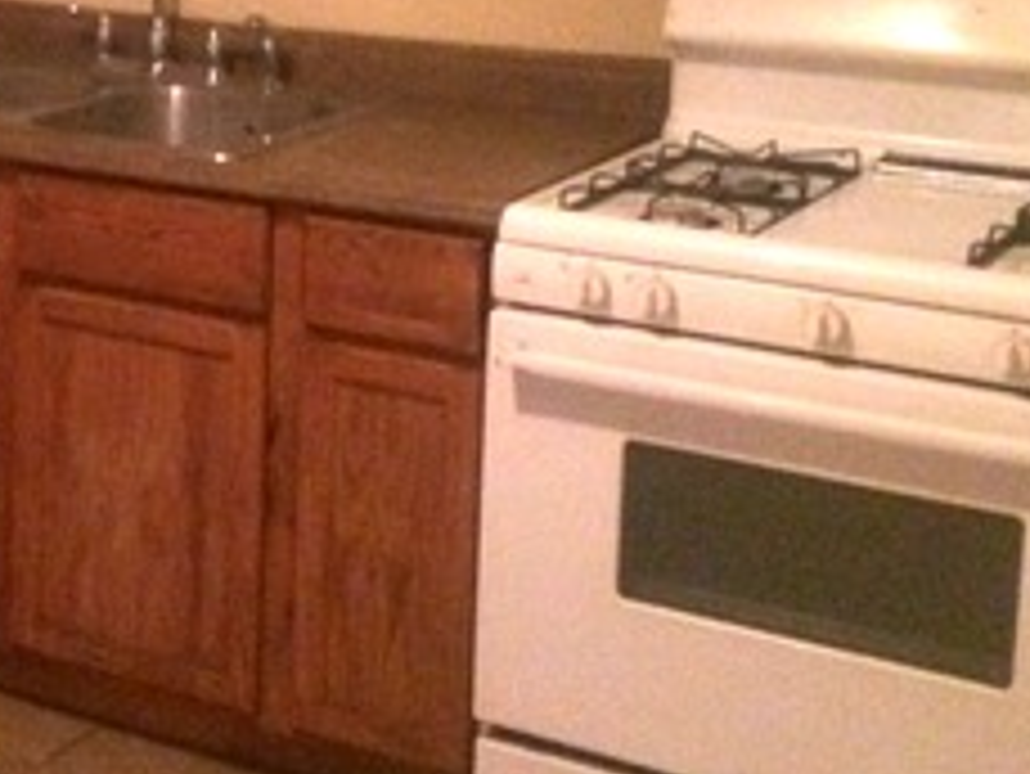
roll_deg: +1.4
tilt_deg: -11.7
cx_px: -67
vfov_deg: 18.0
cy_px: 94
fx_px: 2411
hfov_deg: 22.9
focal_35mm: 81
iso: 640
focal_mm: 4.15
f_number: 2.2
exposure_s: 1/15
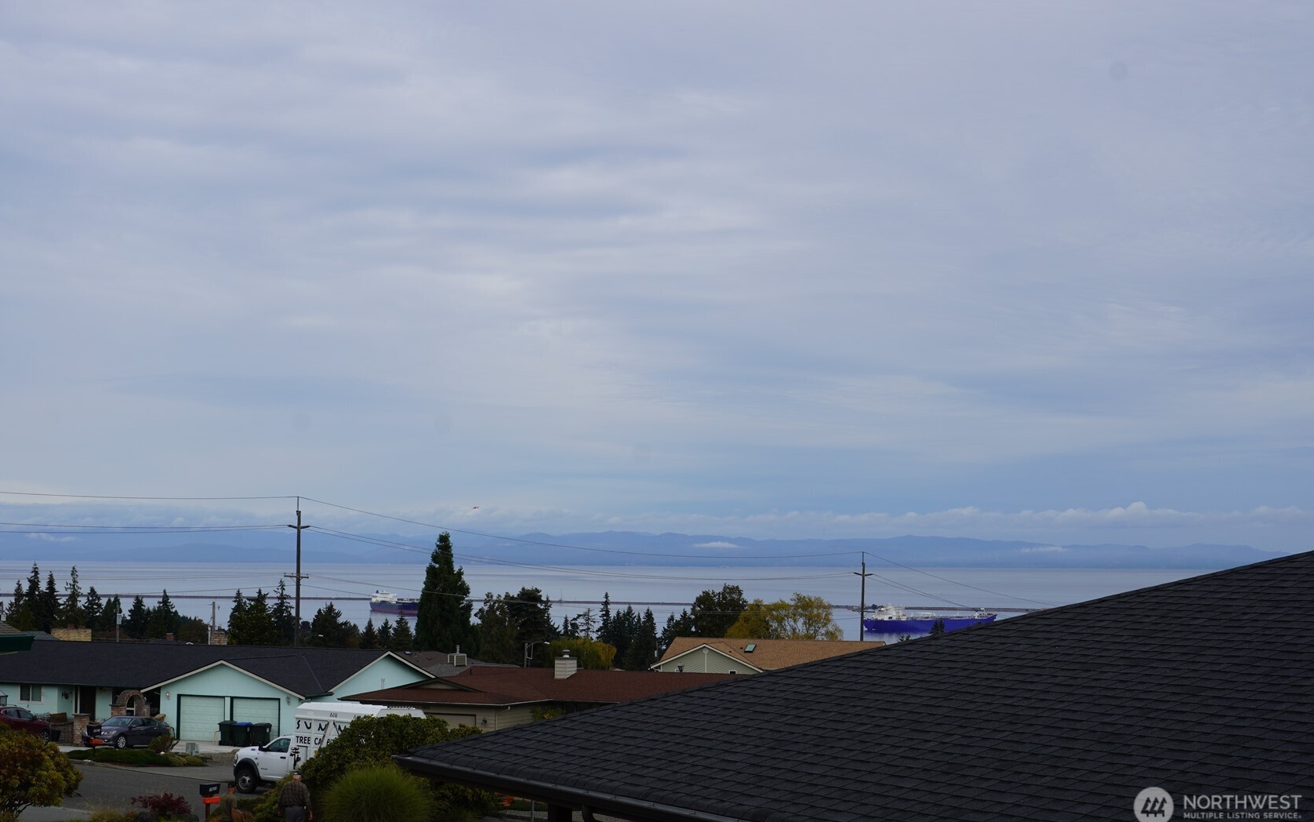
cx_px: 660
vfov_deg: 20.0
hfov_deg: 31.5
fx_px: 2328
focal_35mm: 65
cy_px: 393
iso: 100
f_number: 11
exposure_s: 1/160
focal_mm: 42
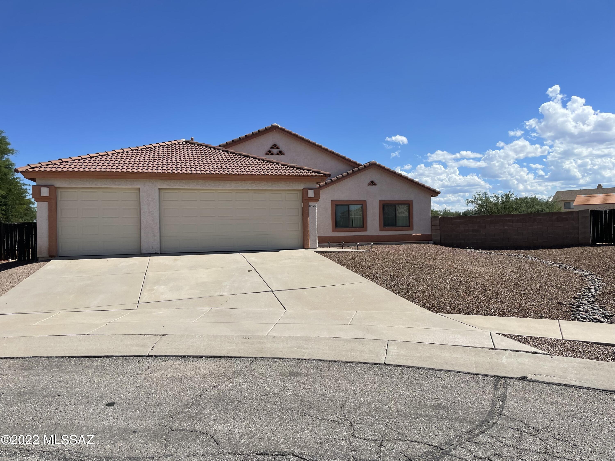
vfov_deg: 53.1
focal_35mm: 26
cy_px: 230
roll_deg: +0.3
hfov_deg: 67.3
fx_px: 462
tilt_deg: +0.9
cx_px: 308
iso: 32
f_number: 1.6
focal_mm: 4.2
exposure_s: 1/5814
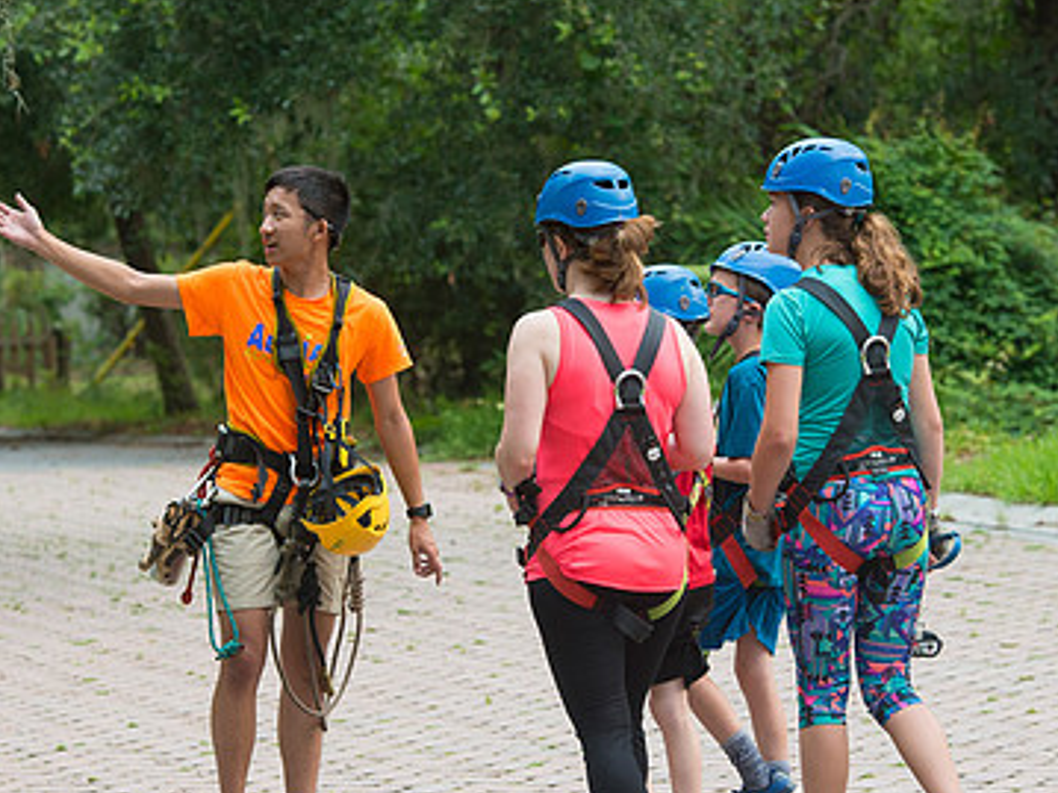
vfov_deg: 8.5
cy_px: 435
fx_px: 5316
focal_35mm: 174
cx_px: 545
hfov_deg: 11.4
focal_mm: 112
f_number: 5
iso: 1250
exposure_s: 1/1000
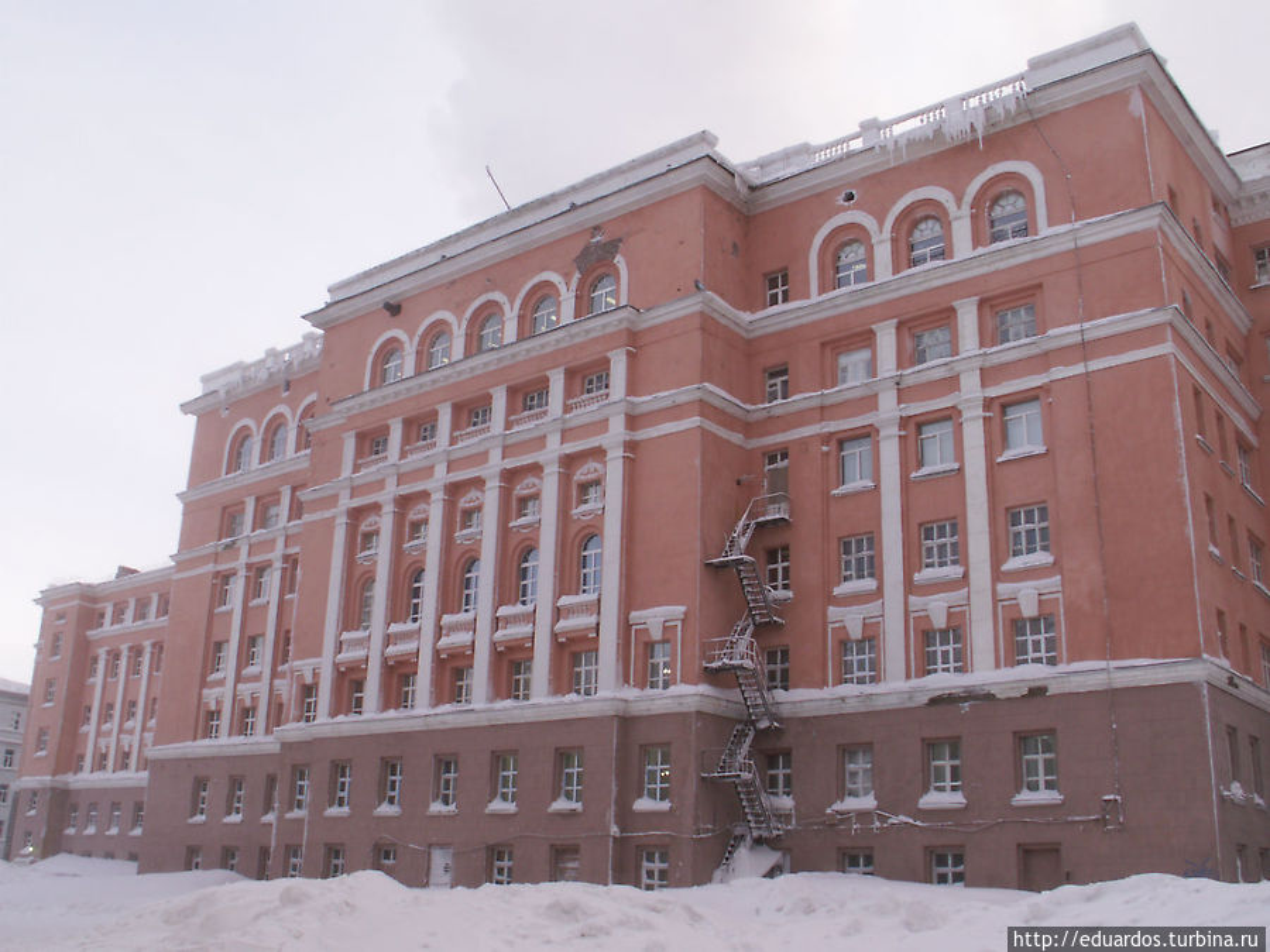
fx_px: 1284
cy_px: 476
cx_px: 635
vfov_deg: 40.7
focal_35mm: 35
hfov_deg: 52.6
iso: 50
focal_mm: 5.86
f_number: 8
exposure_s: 1/50
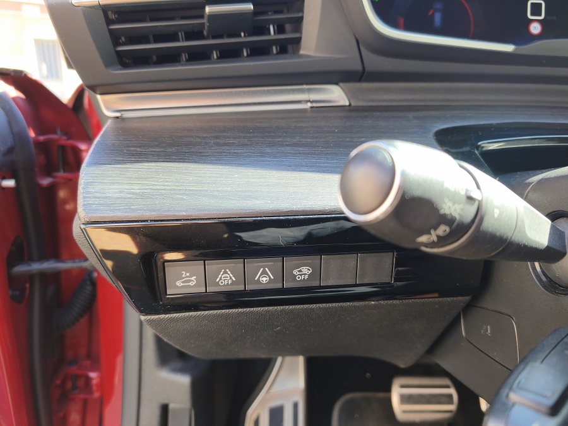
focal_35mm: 23
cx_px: 284
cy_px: 213
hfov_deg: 73.9
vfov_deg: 58.9
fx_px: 377
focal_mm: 5.35
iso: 50
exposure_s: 1/145
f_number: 1.7
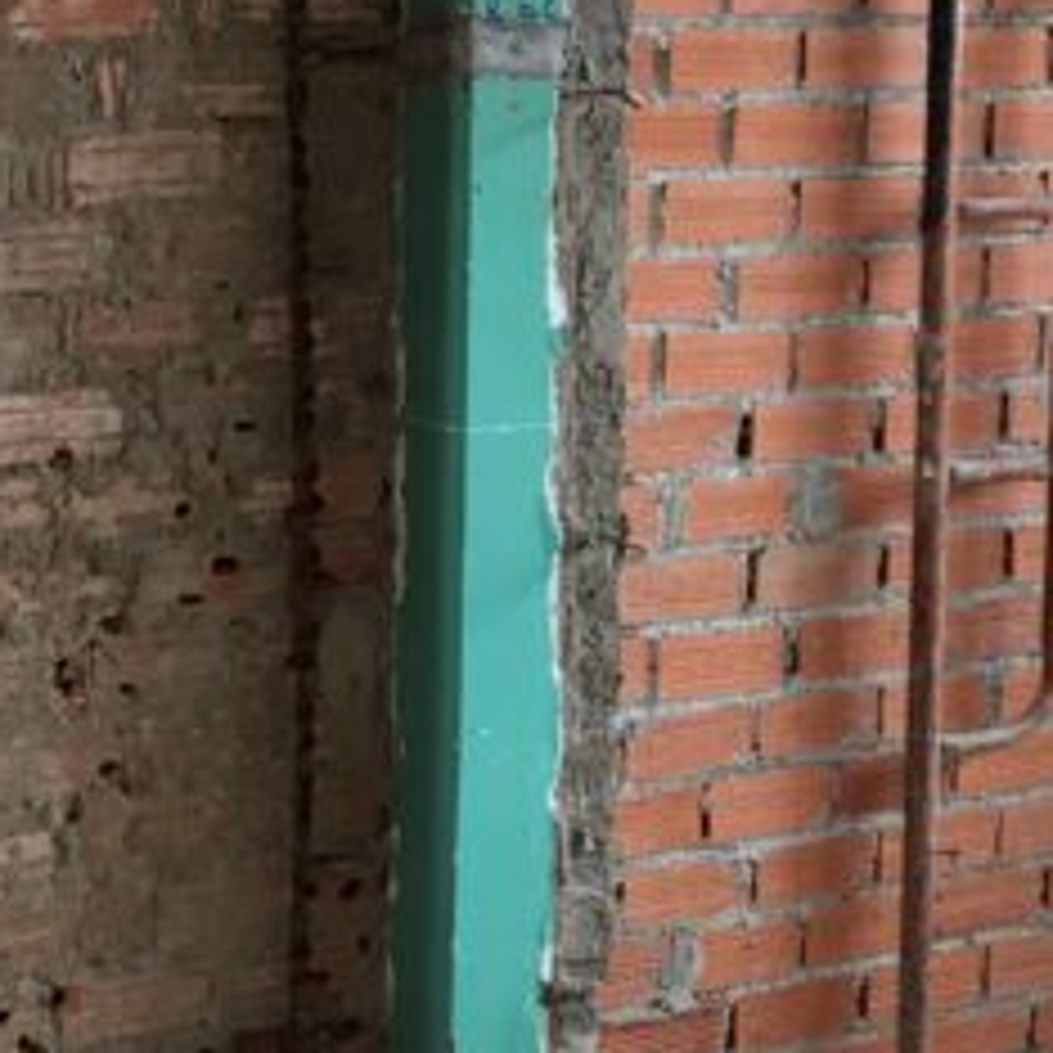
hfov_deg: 14.8
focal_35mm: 112
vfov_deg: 15.5
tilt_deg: -2.9
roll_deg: -2.5
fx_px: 3855
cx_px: 1382
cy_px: 261
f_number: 2.2
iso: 32
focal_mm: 4.15
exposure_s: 1/33
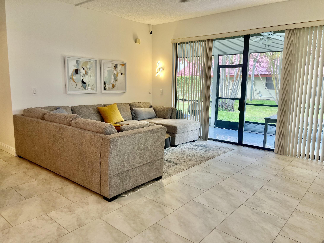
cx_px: 162
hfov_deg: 67.3
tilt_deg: -8.2
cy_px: 122
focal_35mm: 26
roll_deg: -0.7
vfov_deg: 53.1
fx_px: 243
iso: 80
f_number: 1.6
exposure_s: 1/60
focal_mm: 5.1
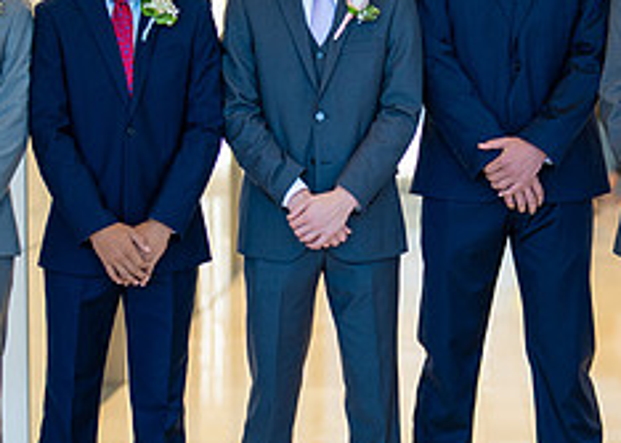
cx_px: 510
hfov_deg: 13.2
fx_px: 2662
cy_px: 183
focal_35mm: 151
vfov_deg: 9.5
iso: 320
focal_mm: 50
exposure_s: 1/640
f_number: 1.2
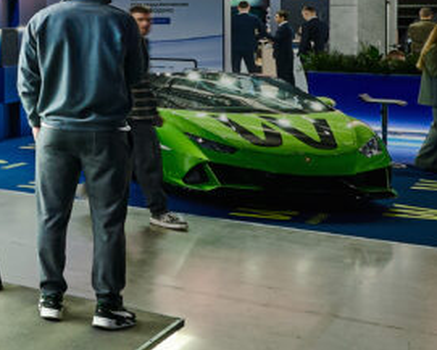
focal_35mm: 74
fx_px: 961
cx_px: -402
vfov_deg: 20.5
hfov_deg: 18.4
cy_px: 81
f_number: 7.1
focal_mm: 16.5
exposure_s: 1/20
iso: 320
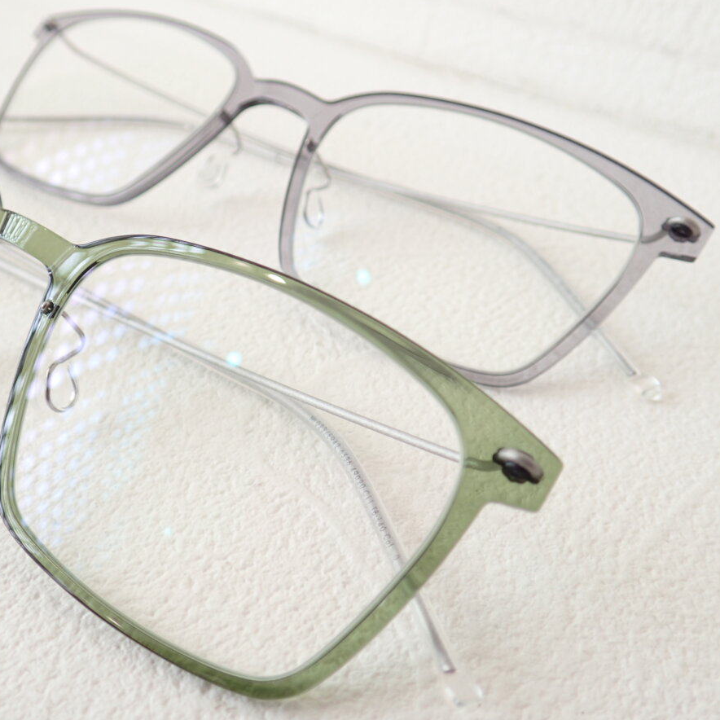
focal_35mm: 36
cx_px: 308
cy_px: 358
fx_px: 847
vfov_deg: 46.0
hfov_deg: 45.9
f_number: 2.3
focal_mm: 5.5
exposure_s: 1/100
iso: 100
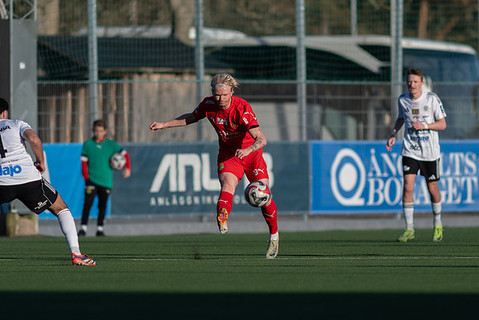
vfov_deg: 2.3
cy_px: 160
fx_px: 7985
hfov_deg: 3.4
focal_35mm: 600
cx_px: 240
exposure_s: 1/1600
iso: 100
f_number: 3.2
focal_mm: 300
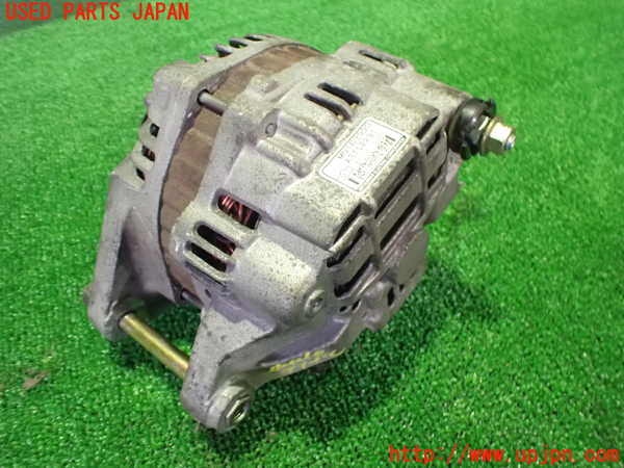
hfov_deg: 60.0
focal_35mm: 30
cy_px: 234
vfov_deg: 46.8
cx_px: 312
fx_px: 541
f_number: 2.3
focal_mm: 5.4
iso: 1600
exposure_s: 1/30
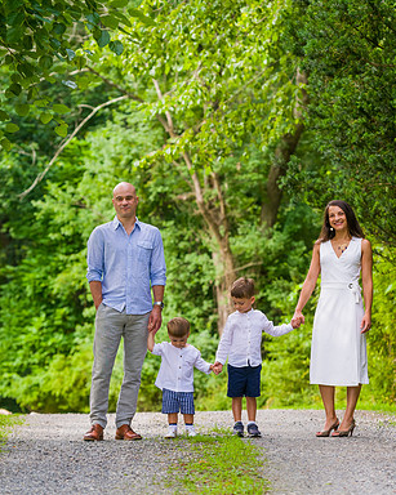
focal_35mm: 149
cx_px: 177
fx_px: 2184
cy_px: 247
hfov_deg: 10.4
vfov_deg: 12.9
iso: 200
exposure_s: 1/640
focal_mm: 105
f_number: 4
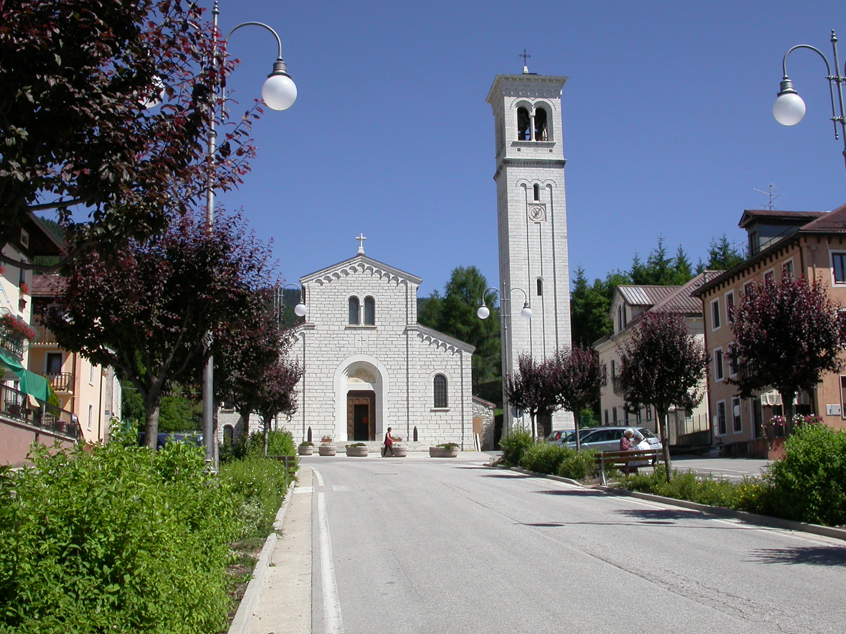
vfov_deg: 34.3
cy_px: 289
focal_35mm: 42
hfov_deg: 44.8
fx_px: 1026
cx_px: 436
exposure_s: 1/440
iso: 100
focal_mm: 7.85
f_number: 7.5
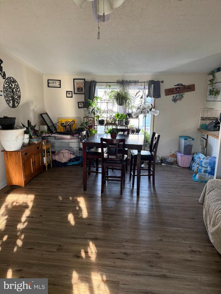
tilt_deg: -11.1
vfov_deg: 71.6
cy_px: 147
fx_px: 204
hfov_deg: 56.8
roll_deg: -1.1
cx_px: 110
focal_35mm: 24
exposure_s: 1/79
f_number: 1.78
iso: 200
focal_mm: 6.76
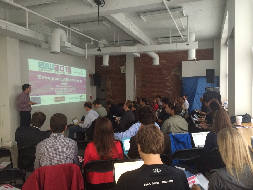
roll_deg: +0.5
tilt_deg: -2.1
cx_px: 129
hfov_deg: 60.0
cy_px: 98
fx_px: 219
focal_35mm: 30
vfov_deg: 46.8
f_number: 2.2
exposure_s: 1/30
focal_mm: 4.15
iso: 250
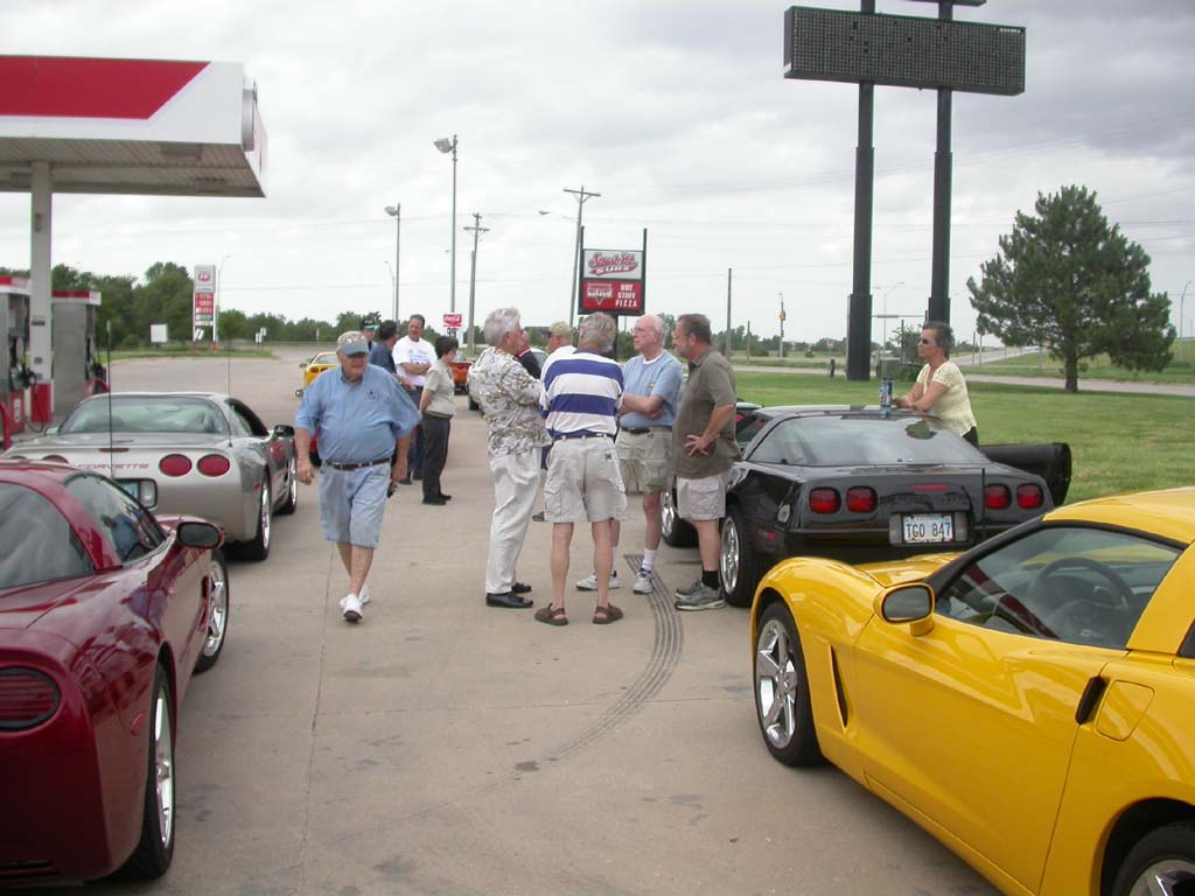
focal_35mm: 38
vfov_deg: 37.7
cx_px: 598
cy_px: 448
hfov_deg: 49.0
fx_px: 1312
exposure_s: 1/1000
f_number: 2.6
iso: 100
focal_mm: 7.85
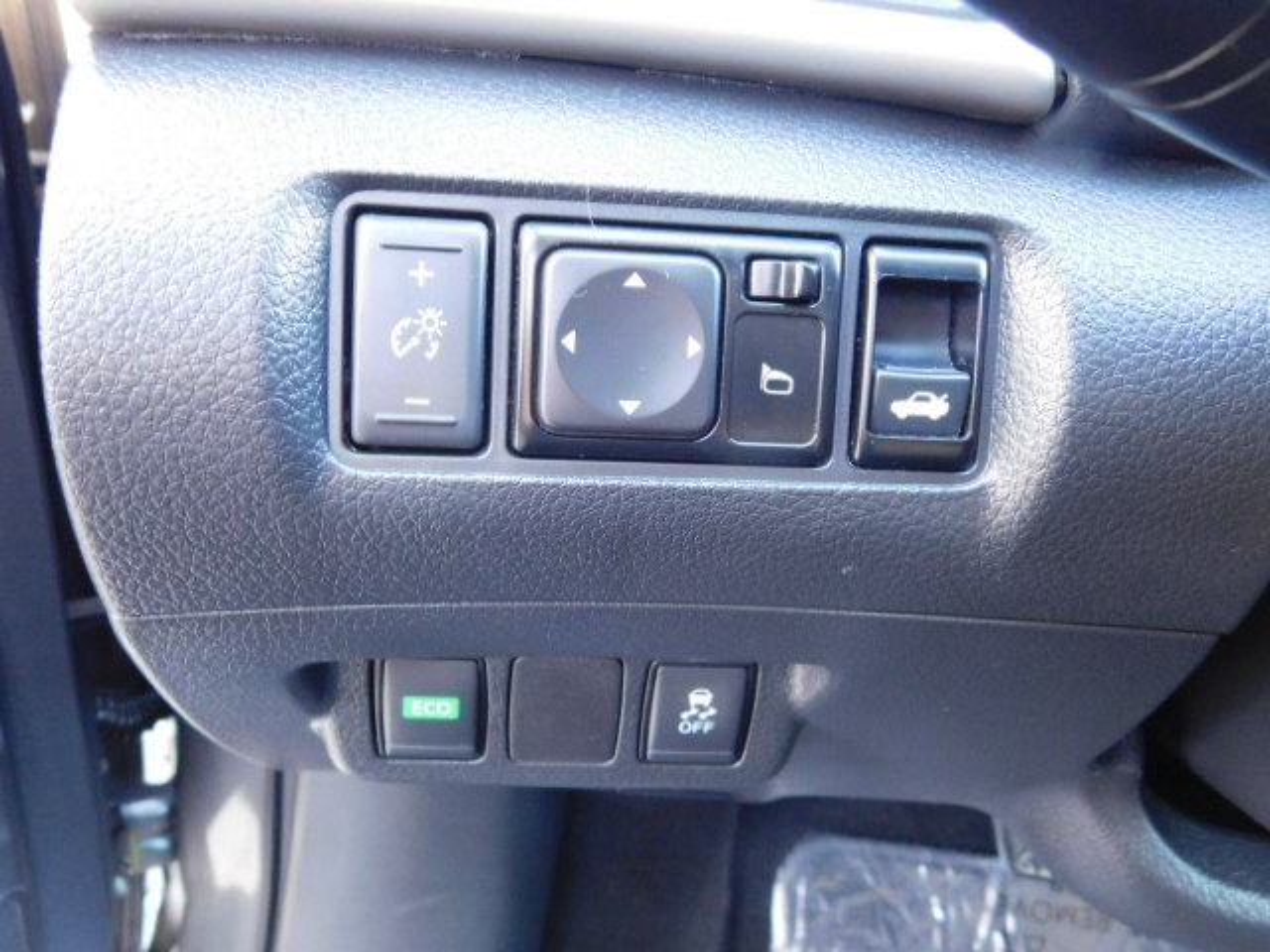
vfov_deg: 46.8
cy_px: 476
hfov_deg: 60.0
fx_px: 1101
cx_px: 635
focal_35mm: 30
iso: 560
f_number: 3.2
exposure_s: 1/8
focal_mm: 5.3
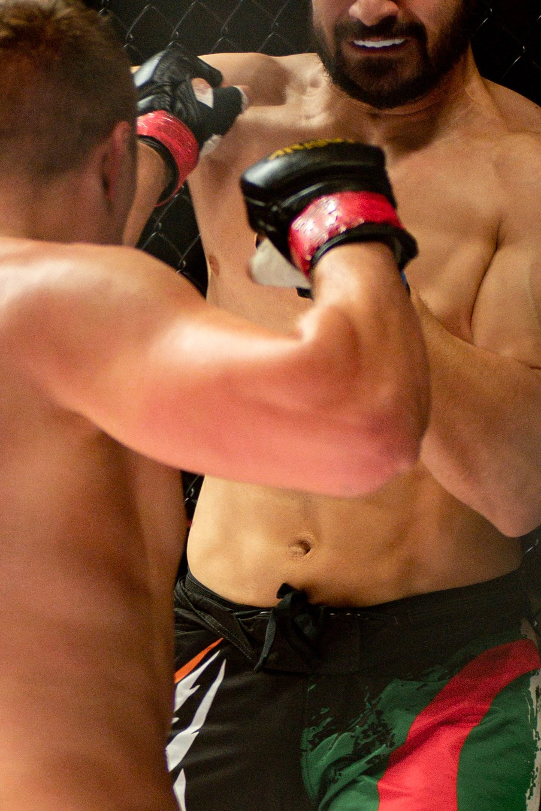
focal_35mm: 207
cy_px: 876
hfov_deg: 6.6
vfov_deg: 9.8
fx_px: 4662
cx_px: 143
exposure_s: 1/640
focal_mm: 80
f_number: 4
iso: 1600
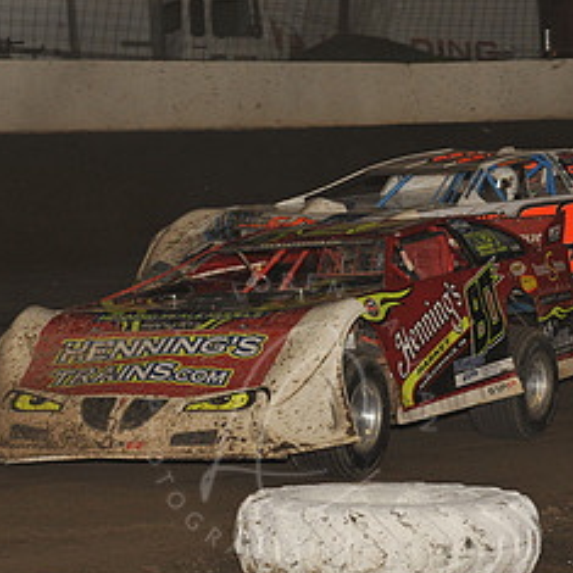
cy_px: 195
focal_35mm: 210
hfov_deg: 8.3
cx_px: 288
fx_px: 3933
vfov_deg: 8.3
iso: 1000
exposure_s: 1/320
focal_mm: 100
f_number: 6.3
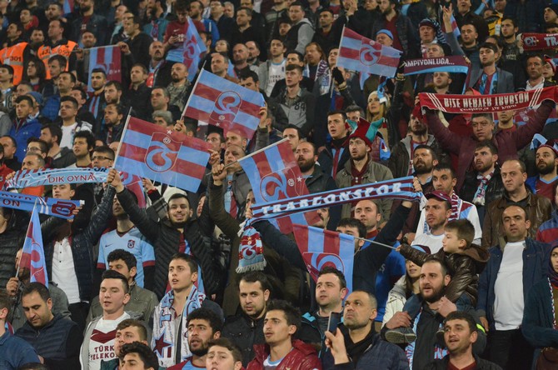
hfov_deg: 19.5
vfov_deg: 13.0
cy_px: 185
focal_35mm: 105
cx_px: 279
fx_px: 1624
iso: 5000
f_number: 2.8
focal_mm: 70
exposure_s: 1/1600
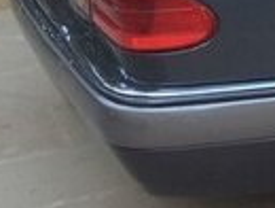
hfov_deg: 11.2
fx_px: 1170
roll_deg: -1.7
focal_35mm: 147
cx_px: 666
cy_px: -48
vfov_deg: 10.0
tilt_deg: -16.5
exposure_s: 1/107
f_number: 2.2
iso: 32
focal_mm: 4.15
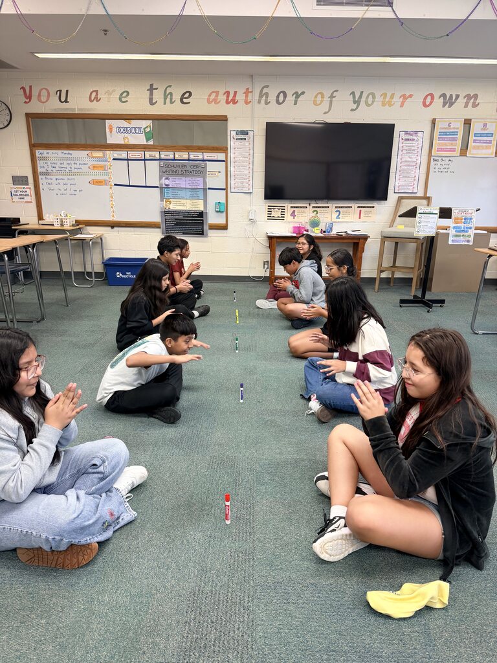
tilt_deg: -16.5
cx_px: 248
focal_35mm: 24
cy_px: 332
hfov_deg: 56.8
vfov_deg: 71.6
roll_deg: -1.2
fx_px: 459
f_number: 1.78
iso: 160
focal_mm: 6.76
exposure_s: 1/120
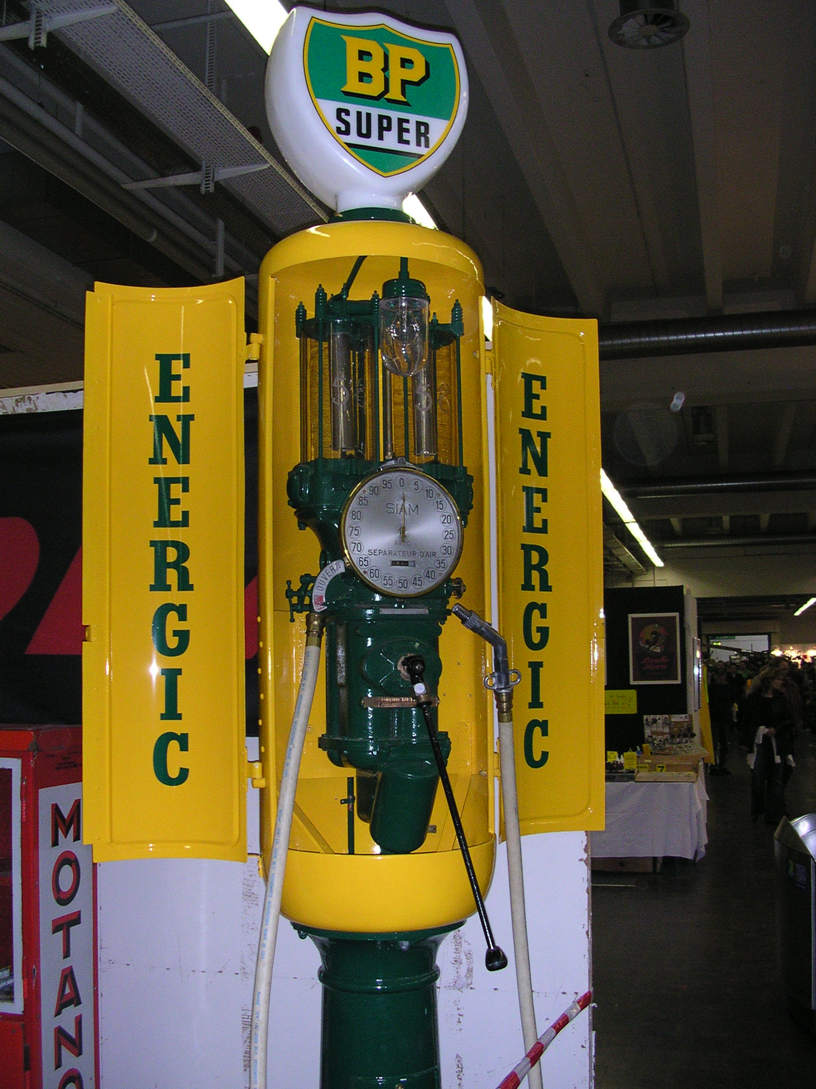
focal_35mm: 37
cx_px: 408
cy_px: 544
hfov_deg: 38.7
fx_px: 1163
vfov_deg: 50.1
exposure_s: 1/60
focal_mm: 5.6
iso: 218
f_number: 2.7
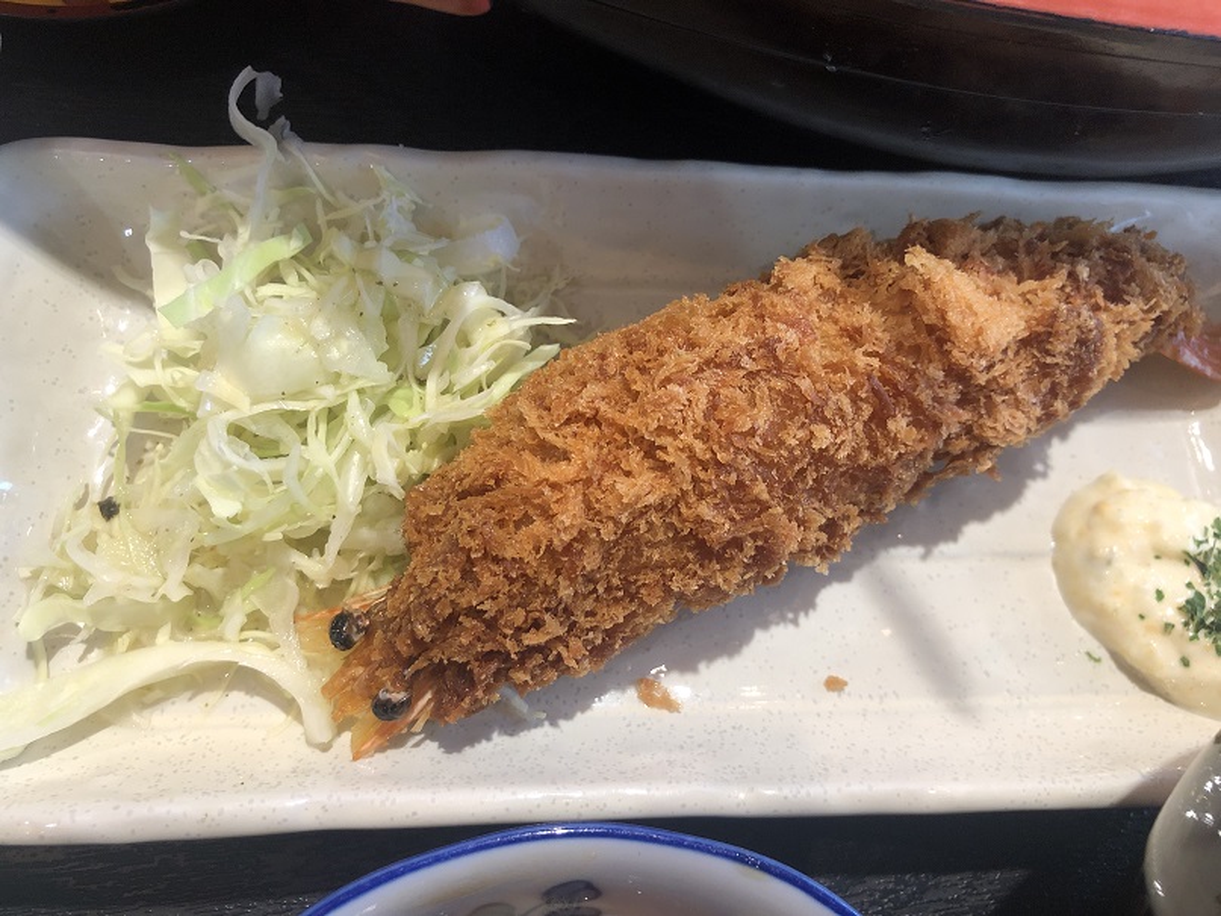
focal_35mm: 28
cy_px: 458
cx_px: 610
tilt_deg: -71.1
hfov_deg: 63.5
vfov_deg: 49.7
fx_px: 987
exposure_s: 1/30
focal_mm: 4
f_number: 1.8
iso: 40
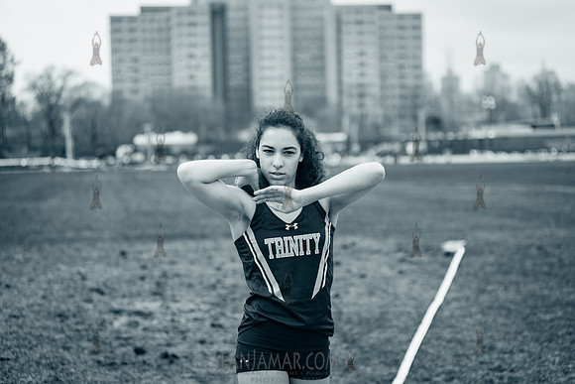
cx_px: 288
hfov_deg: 25.0
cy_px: 192
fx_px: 1295
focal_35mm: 81
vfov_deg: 16.9
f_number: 3.2
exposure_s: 1/1600
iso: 200
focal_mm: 80
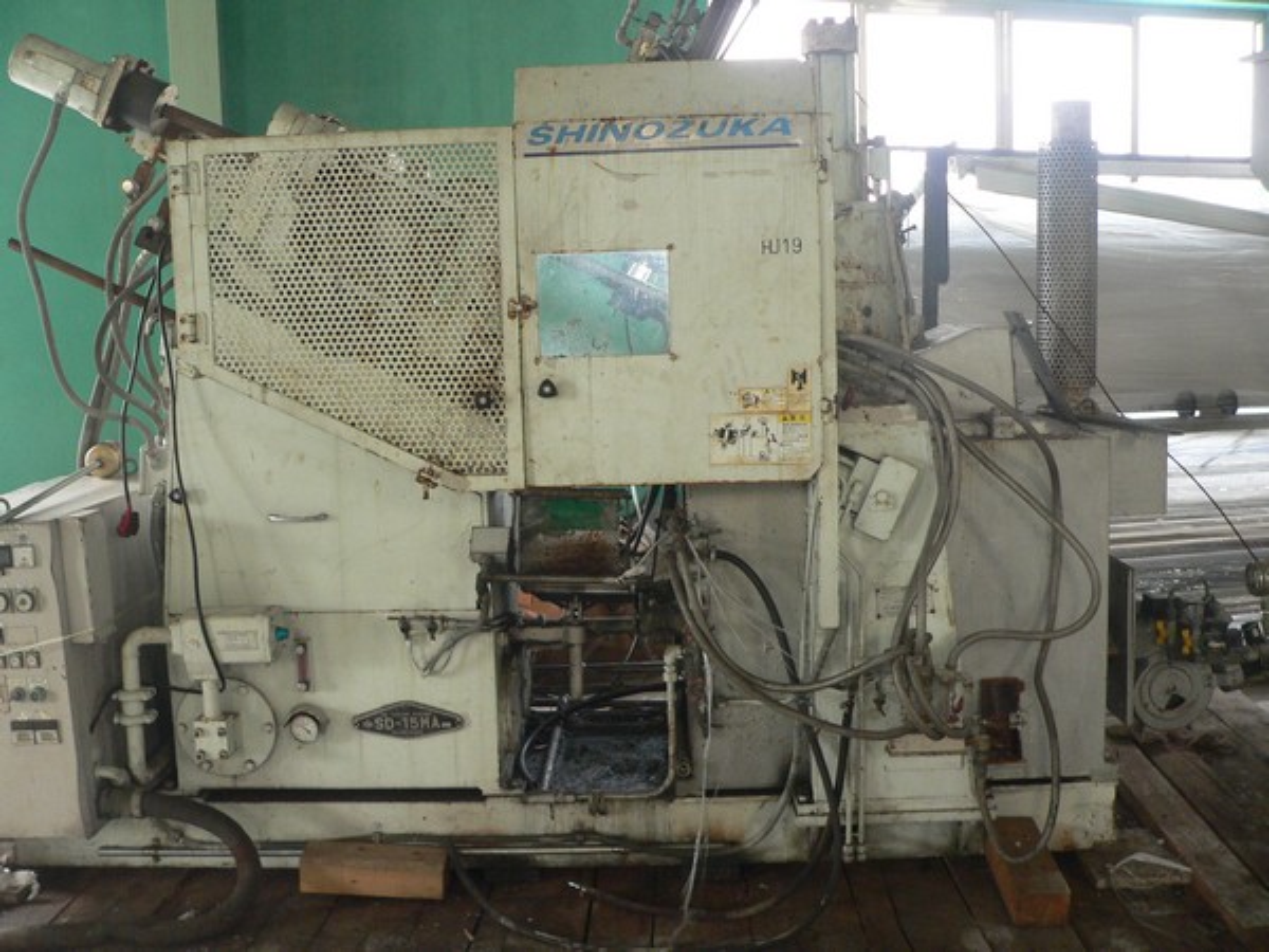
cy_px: 476
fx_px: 1320
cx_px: 634
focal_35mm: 36
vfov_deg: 39.7
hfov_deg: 51.4
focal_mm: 6
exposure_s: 1/50
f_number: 2.8
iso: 200
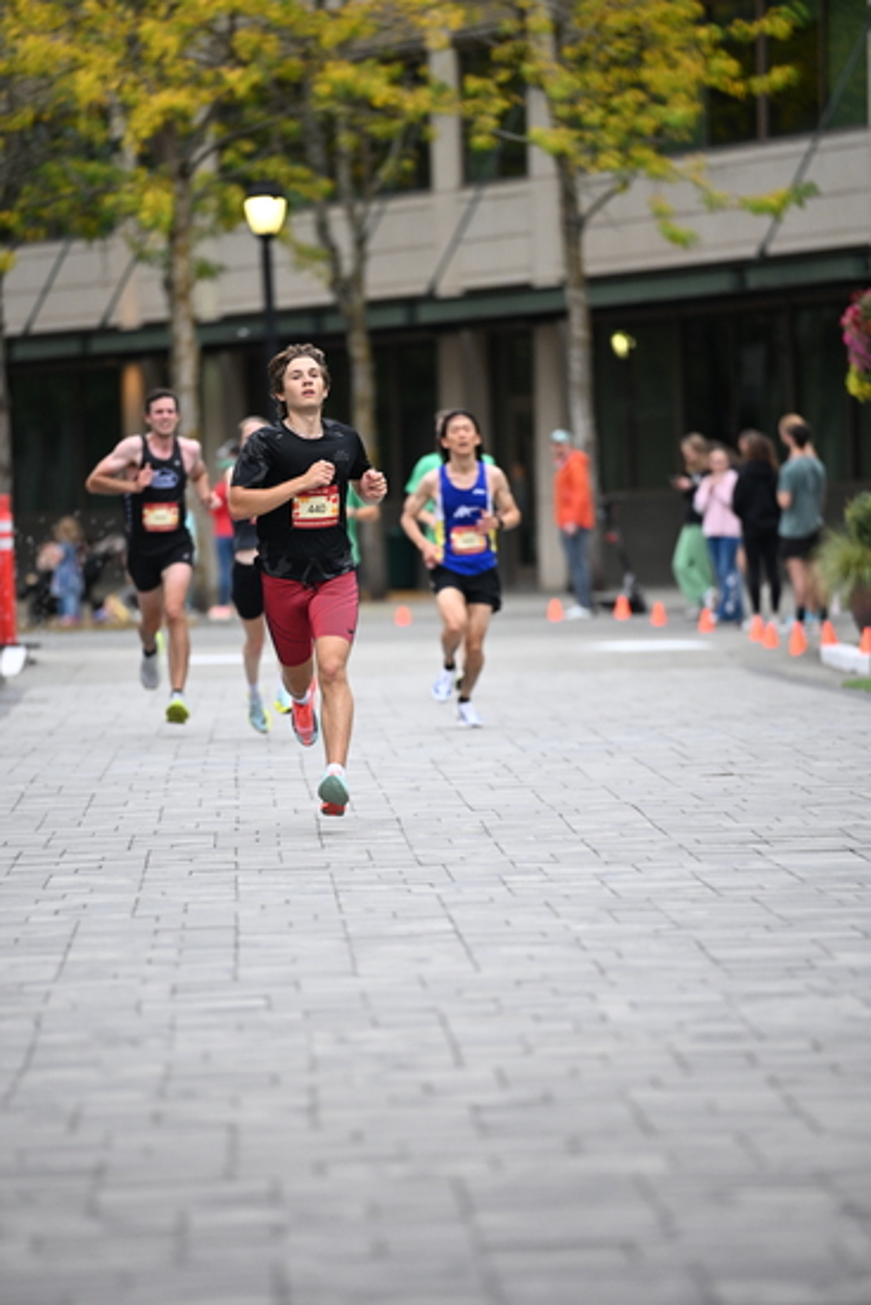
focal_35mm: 200
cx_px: 436
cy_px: 652
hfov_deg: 6.9
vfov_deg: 10.3
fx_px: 7253
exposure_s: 1/1250
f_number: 2.8
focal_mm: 200
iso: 1600
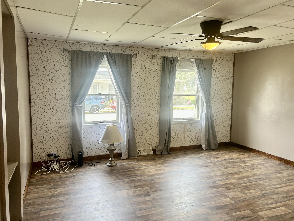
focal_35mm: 28
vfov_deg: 49.7
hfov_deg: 63.4
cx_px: 151
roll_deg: -0.4
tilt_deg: -5.8
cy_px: 110
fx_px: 238
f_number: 1.5
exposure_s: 1/120
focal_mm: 5.7
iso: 100
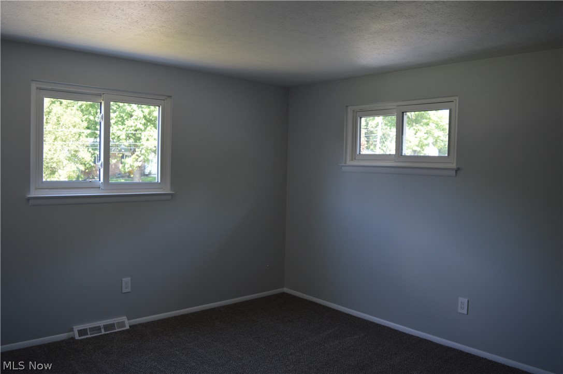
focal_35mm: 27
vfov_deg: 47.8
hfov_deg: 67.4
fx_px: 422
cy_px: 187
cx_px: 282
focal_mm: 18
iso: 400
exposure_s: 1/80
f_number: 4.5
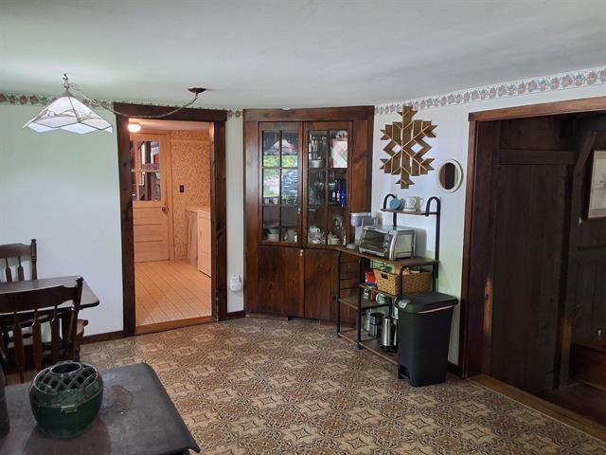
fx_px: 490
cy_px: 228
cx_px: 303
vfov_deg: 49.7
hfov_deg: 63.4
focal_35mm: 28
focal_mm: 2.91
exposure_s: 1/40
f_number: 1.9
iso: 200
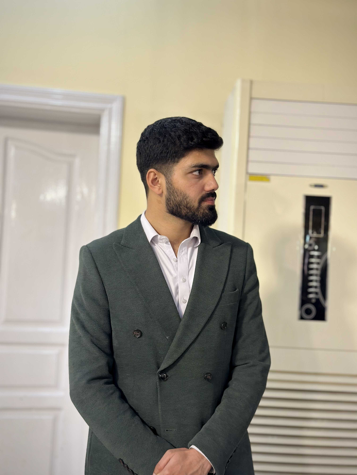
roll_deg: -3.3
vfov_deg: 39.7
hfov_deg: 30.3
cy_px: 238
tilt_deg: +2.2
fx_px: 660
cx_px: 178
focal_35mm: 48
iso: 160
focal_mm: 6.86
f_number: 1.78
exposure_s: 1/100
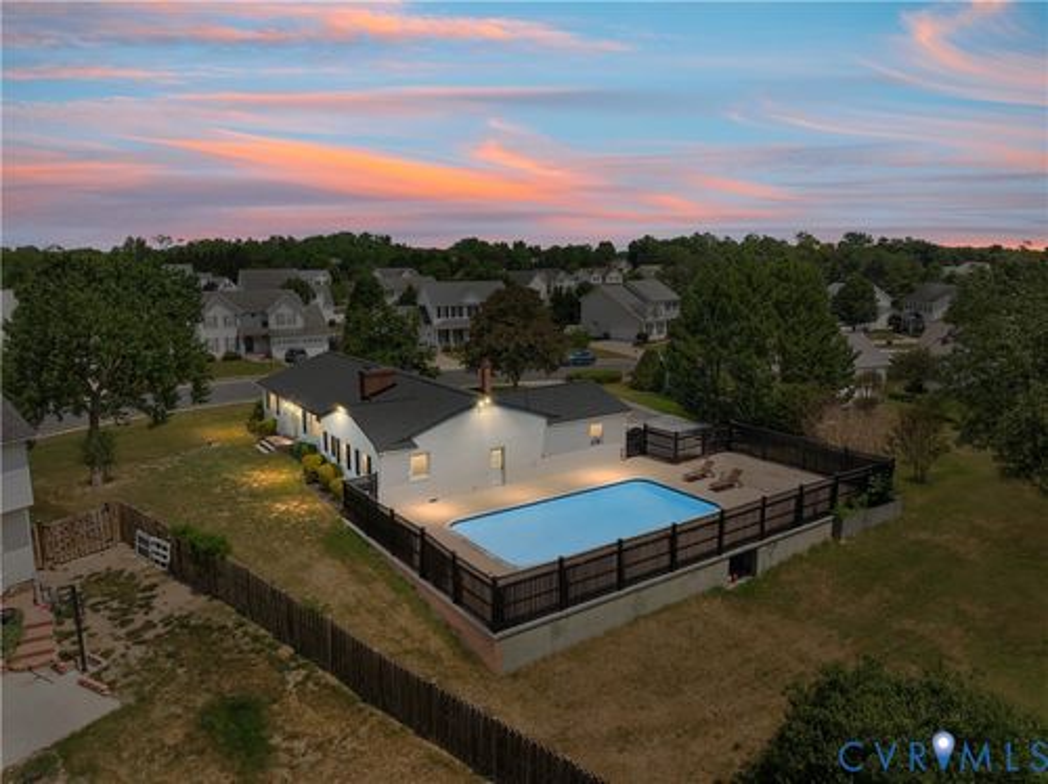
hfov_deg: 71.6
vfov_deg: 56.7
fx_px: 726
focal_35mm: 24
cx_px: 524
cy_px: 392
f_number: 4
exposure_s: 1/120
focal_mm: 12.29
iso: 100
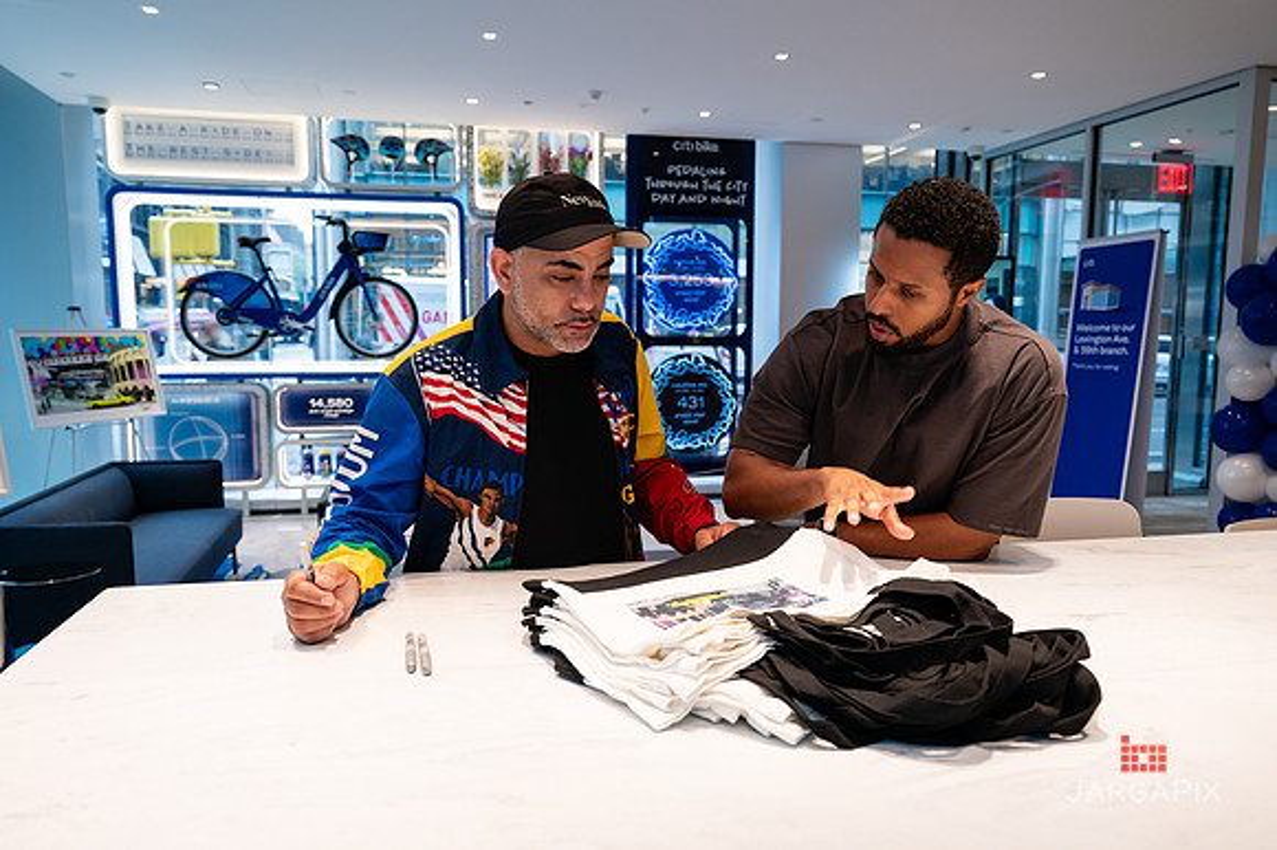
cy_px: 444
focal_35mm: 27
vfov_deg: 47.6
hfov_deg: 67.1
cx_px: 636
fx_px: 963
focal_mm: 24
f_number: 4
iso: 500
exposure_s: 1/160
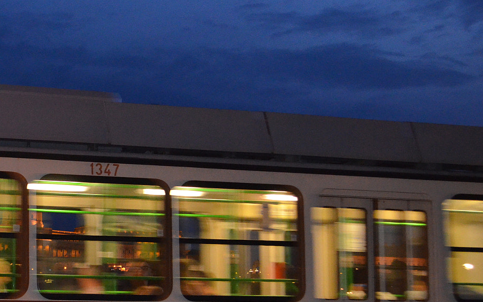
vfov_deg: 15.1
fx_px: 1132
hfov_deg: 23.6
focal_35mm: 86
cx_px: 74
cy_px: 230
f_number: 4.8
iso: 3200
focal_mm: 32
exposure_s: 1/60
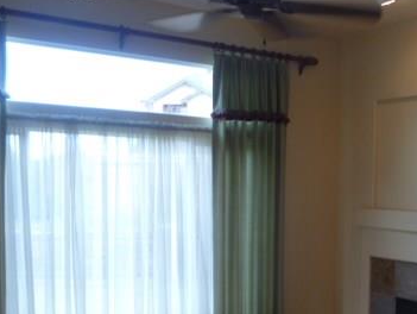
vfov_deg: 28.1
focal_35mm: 51
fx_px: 615
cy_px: 241
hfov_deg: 35.6
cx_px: 362
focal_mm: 5
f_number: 3.3
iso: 100
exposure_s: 1/30
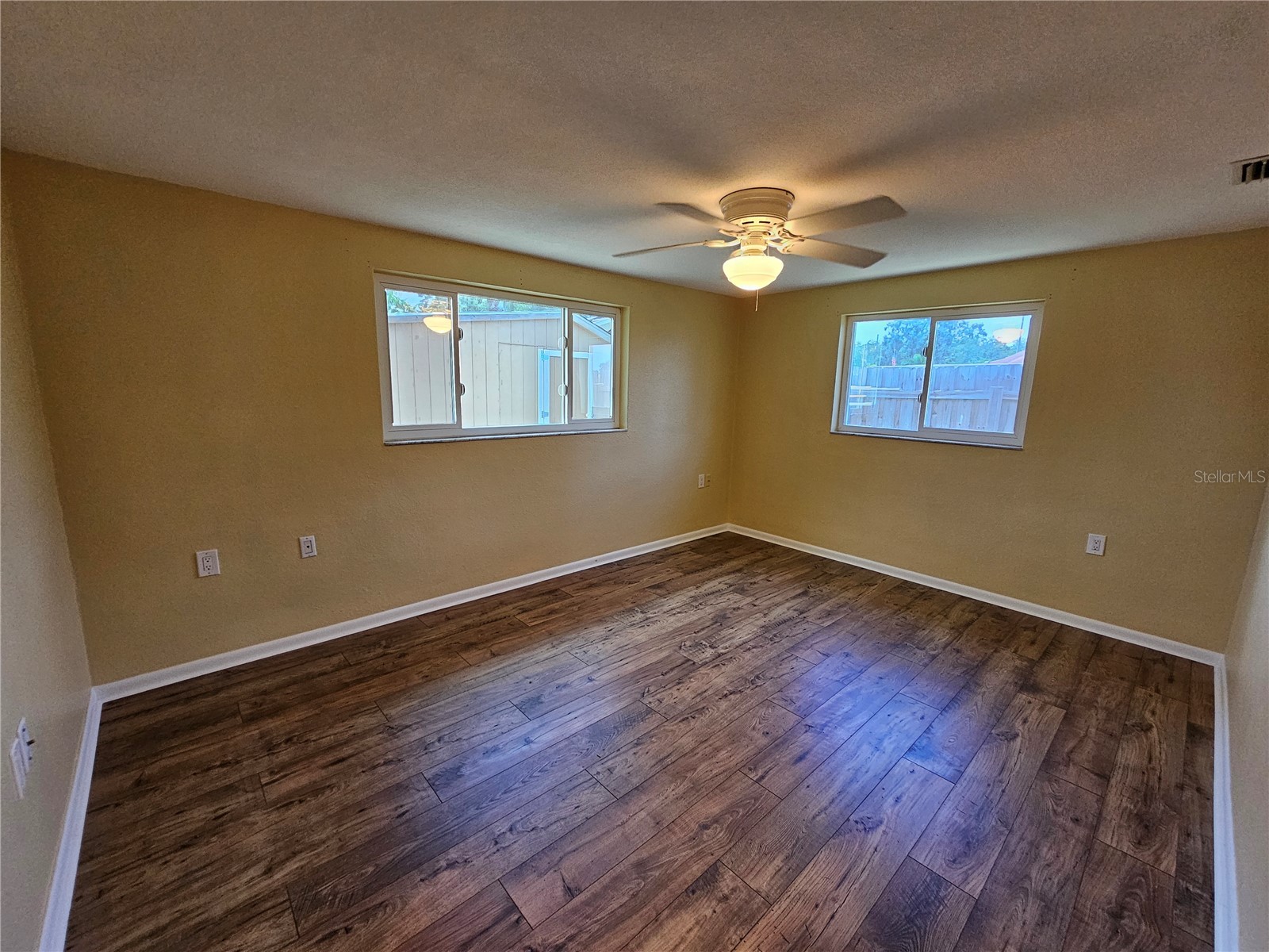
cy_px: 476
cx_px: 634
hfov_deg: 106.2
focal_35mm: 13
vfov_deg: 89.9
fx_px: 477
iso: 200
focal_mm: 2.2
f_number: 2.2
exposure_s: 1/60
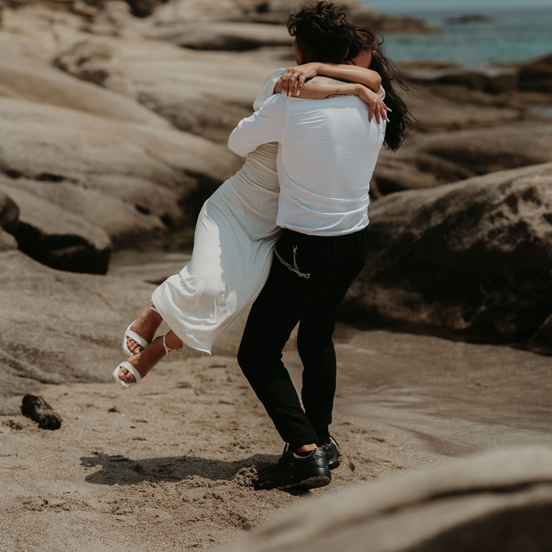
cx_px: 275
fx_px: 1966
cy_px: 143
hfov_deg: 16.0
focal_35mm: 109
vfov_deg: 15.9
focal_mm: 85
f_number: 2.5
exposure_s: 1/8000
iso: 250
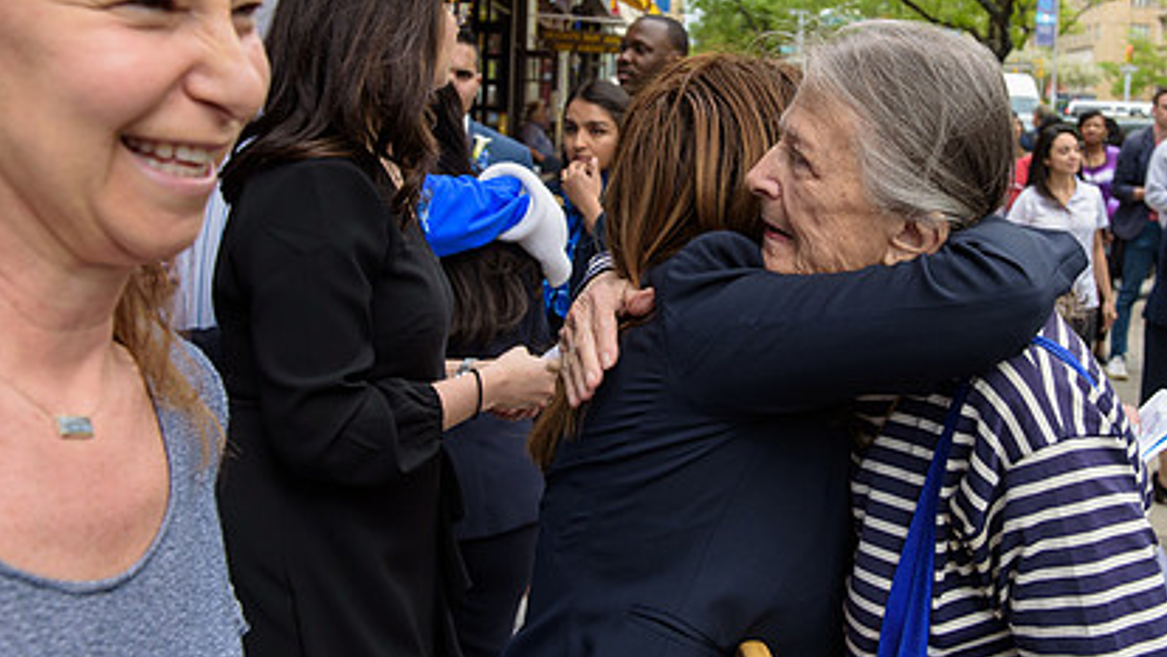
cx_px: 719
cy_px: 221
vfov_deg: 25.3
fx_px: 1455
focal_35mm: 47
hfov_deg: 43.4
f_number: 5
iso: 200
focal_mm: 32
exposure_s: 1/250
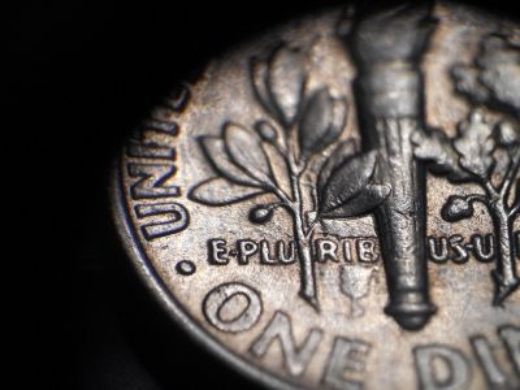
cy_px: 195
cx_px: 260
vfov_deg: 24.0
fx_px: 916
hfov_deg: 31.7
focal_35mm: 61
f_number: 4.4
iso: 125
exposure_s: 1/30
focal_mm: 10.9
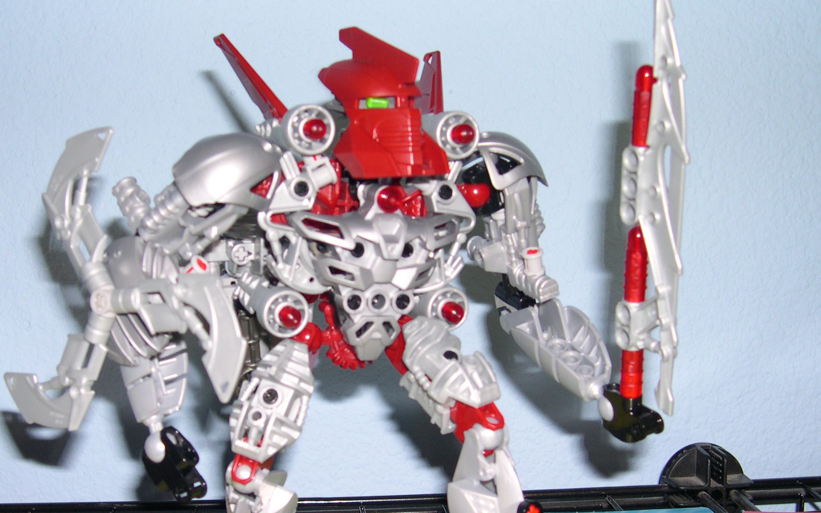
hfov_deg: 38.7
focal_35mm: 52
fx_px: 1163
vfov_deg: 24.8
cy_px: 316
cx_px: 324
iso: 100
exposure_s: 1/60
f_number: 2.8
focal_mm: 8
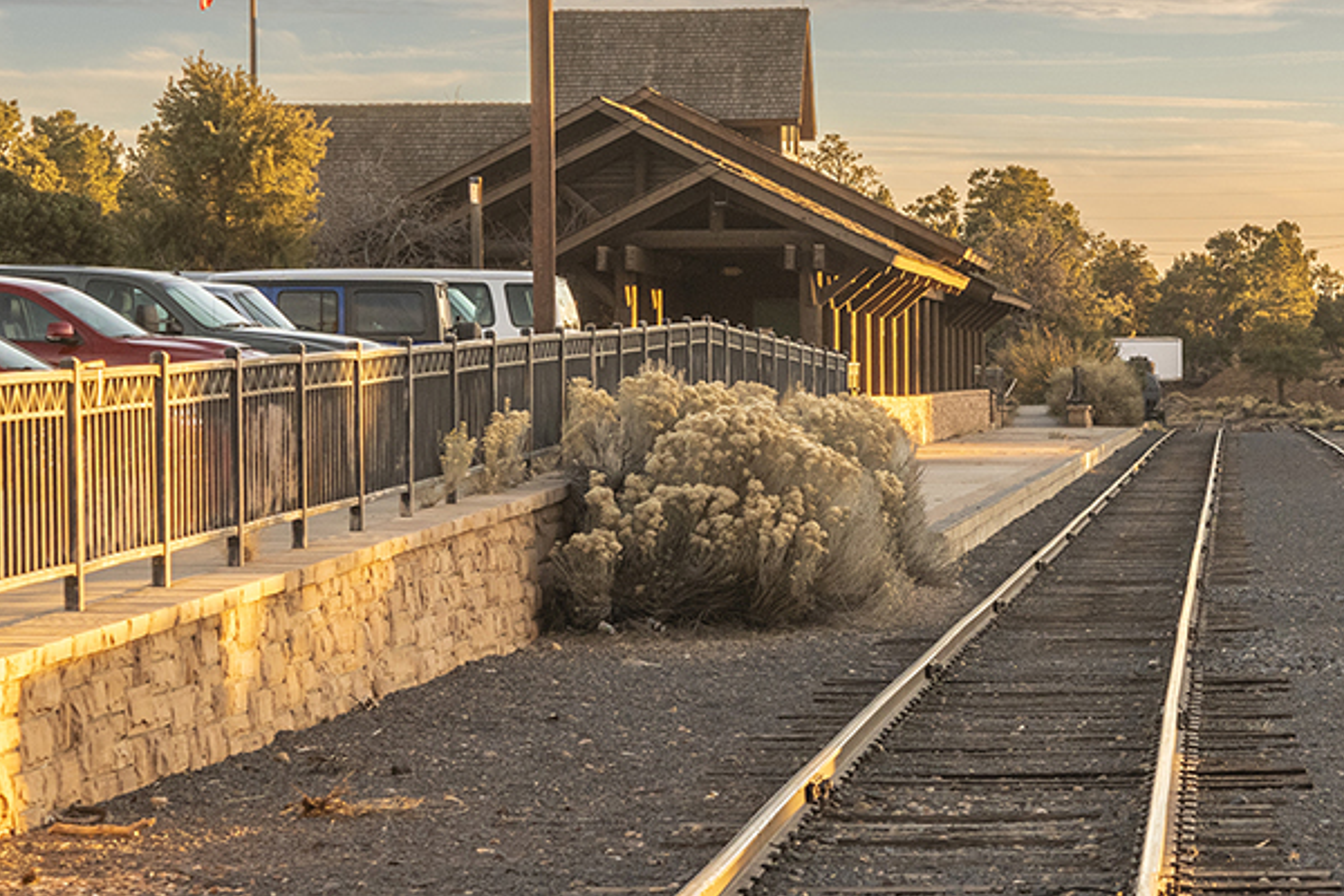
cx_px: 1192
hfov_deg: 13.6
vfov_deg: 9.1
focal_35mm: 150
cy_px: 417
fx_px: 5600
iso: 400
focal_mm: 60
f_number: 8
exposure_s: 1/320
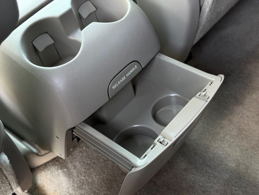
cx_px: 130
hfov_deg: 39.7
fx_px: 359
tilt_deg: -46.1
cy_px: 98
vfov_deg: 30.3
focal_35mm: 48
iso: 250
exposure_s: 1/59
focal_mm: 6.76
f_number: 1.78
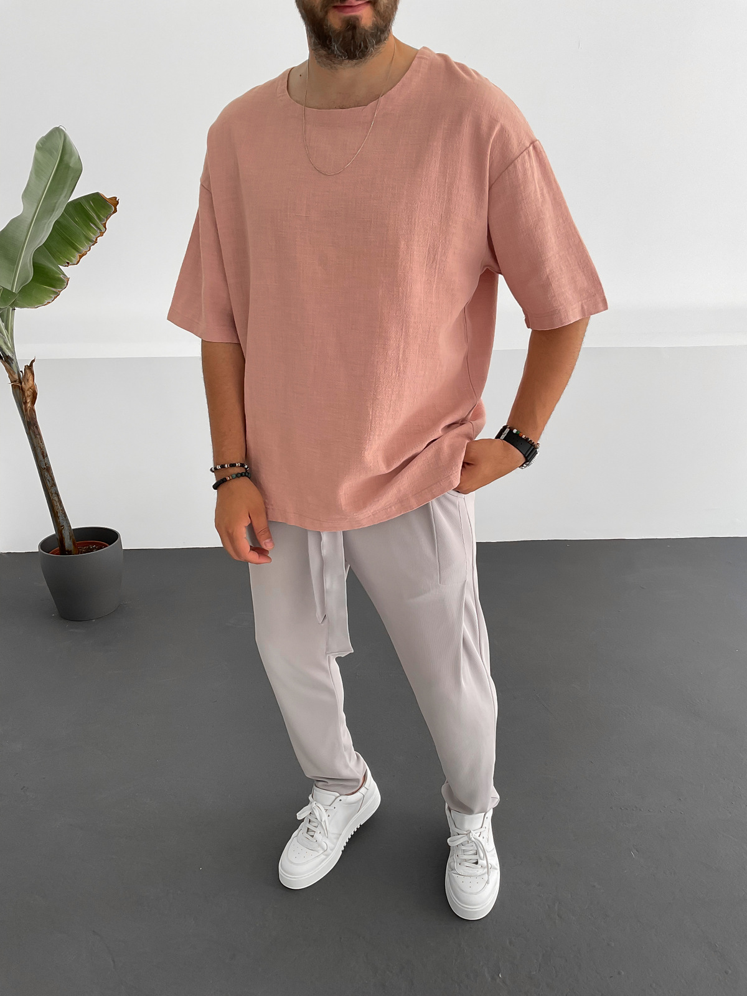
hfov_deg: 48.2
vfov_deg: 61.7
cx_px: 374
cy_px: 498
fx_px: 834
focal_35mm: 29
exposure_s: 1/120
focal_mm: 3
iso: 32
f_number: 1.8
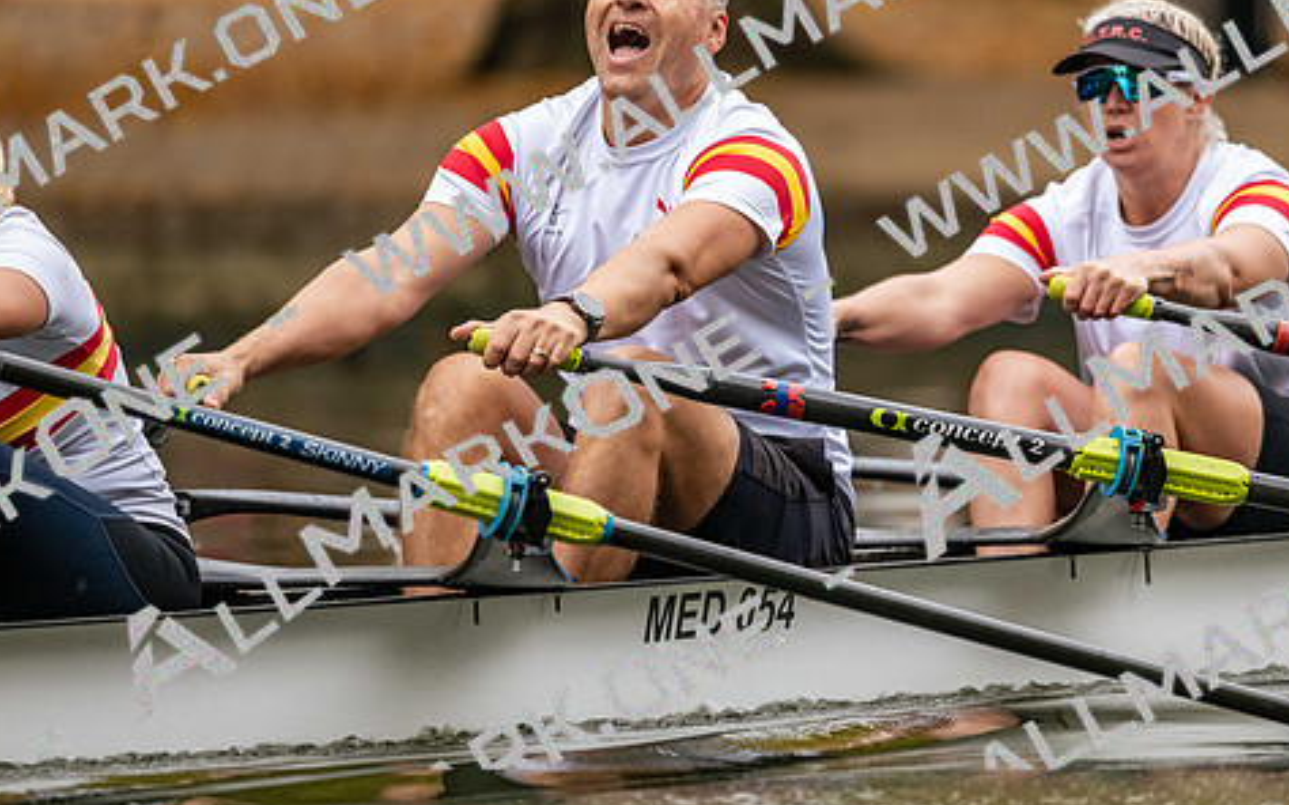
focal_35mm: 499
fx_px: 17525
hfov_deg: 4.2
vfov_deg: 2.6
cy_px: 303
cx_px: 680
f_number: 4.5
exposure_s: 1/2500
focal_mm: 400
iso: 3200
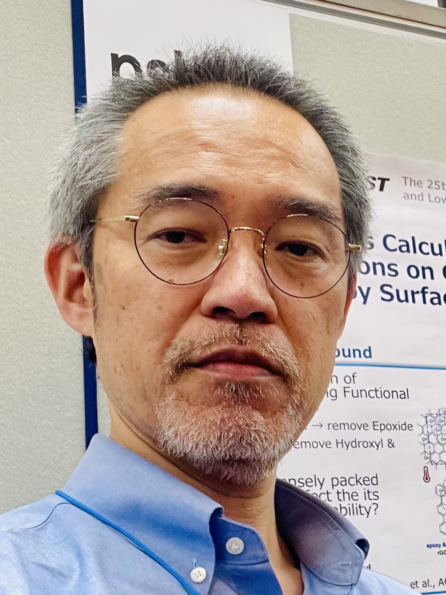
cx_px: 223
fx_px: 515
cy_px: 298
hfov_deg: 46.8
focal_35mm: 30
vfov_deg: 60.0
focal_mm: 2.71
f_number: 2.2
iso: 160
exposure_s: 1/60
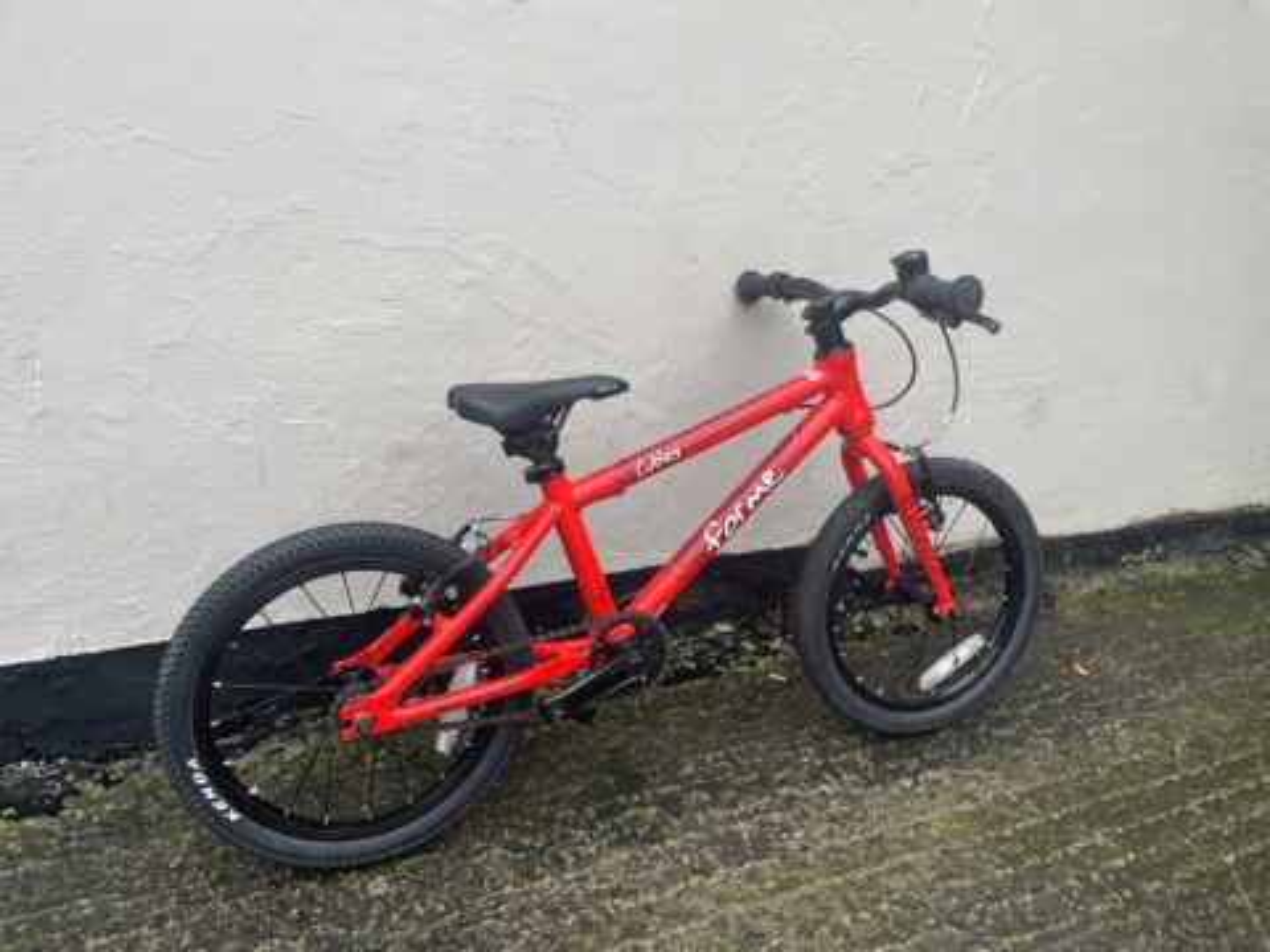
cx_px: 635
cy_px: 476
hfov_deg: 67.3
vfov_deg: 53.1
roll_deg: -1.2
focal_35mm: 26
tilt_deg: -18.4
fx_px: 954
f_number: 1.6
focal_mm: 4.2
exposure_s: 1/121
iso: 64
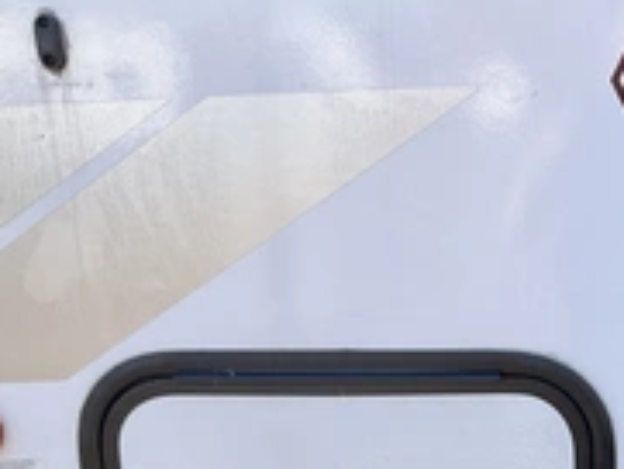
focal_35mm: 64
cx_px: 583
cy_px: 497
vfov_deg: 21.9
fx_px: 1154
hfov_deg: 28.8
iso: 25
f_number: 1.8
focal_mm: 3
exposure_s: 1/519
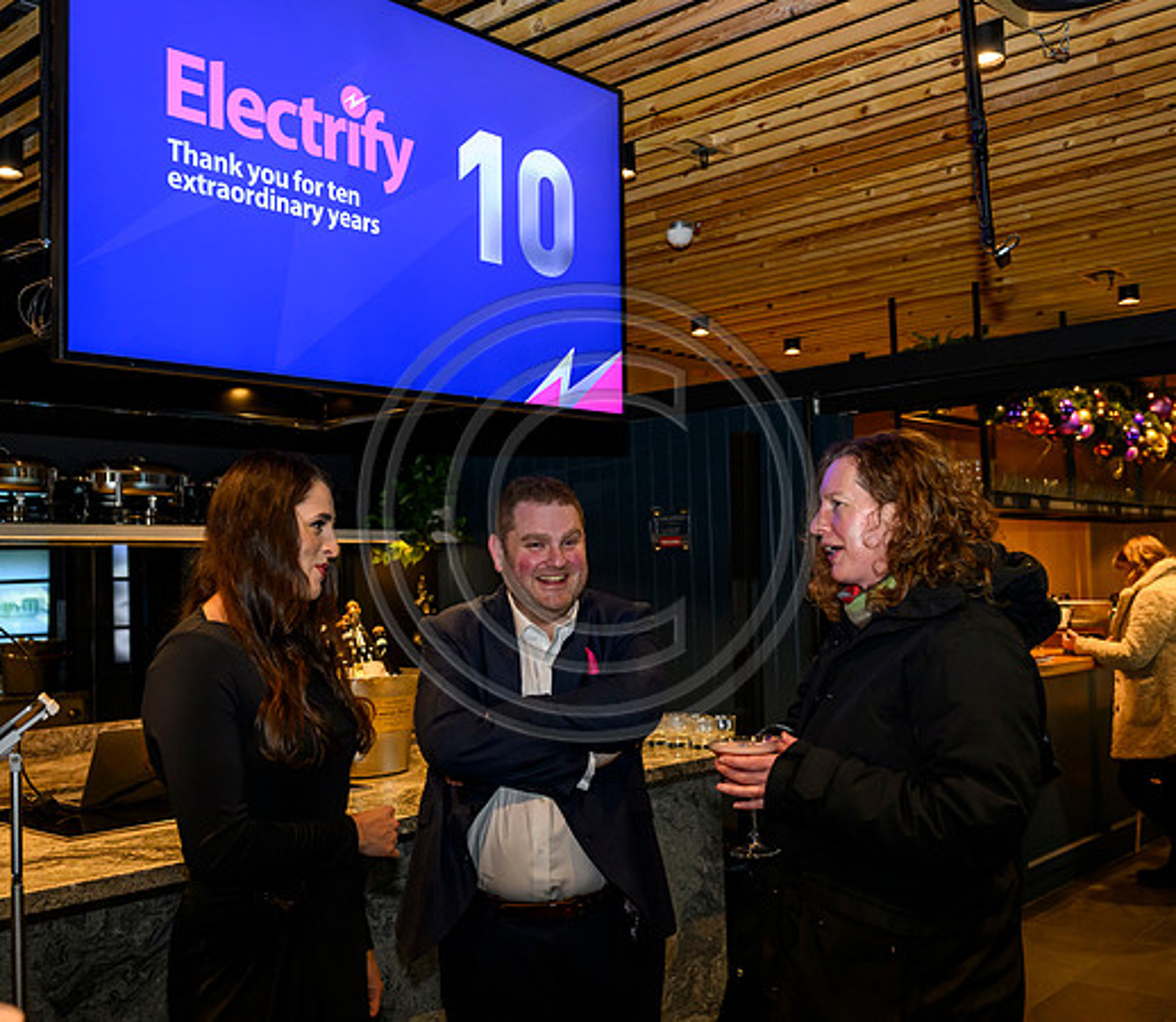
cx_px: 616
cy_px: 511
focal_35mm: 36
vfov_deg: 42.9
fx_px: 1299
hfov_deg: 48.7
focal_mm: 30.5
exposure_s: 1/160
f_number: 3.5
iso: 3200
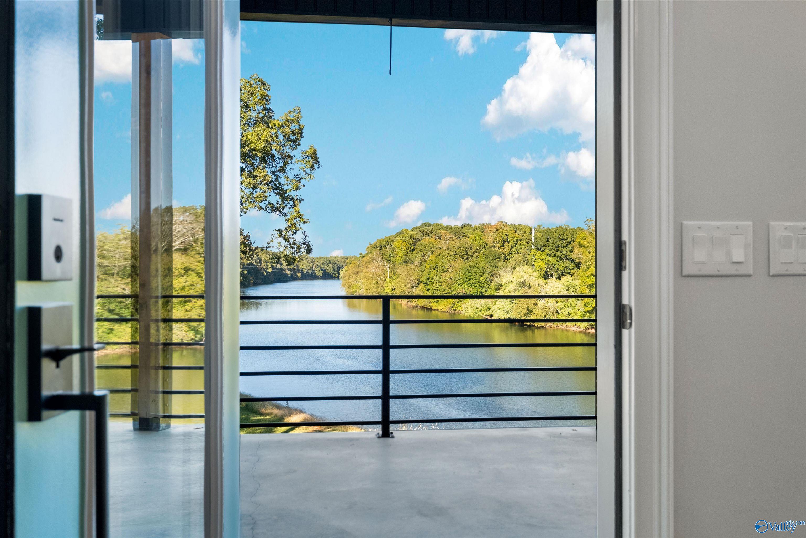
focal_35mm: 36
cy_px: 269
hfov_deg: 53.1
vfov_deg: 36.9
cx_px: 403
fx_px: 806
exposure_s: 1/15
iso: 640
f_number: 7.1
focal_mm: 24
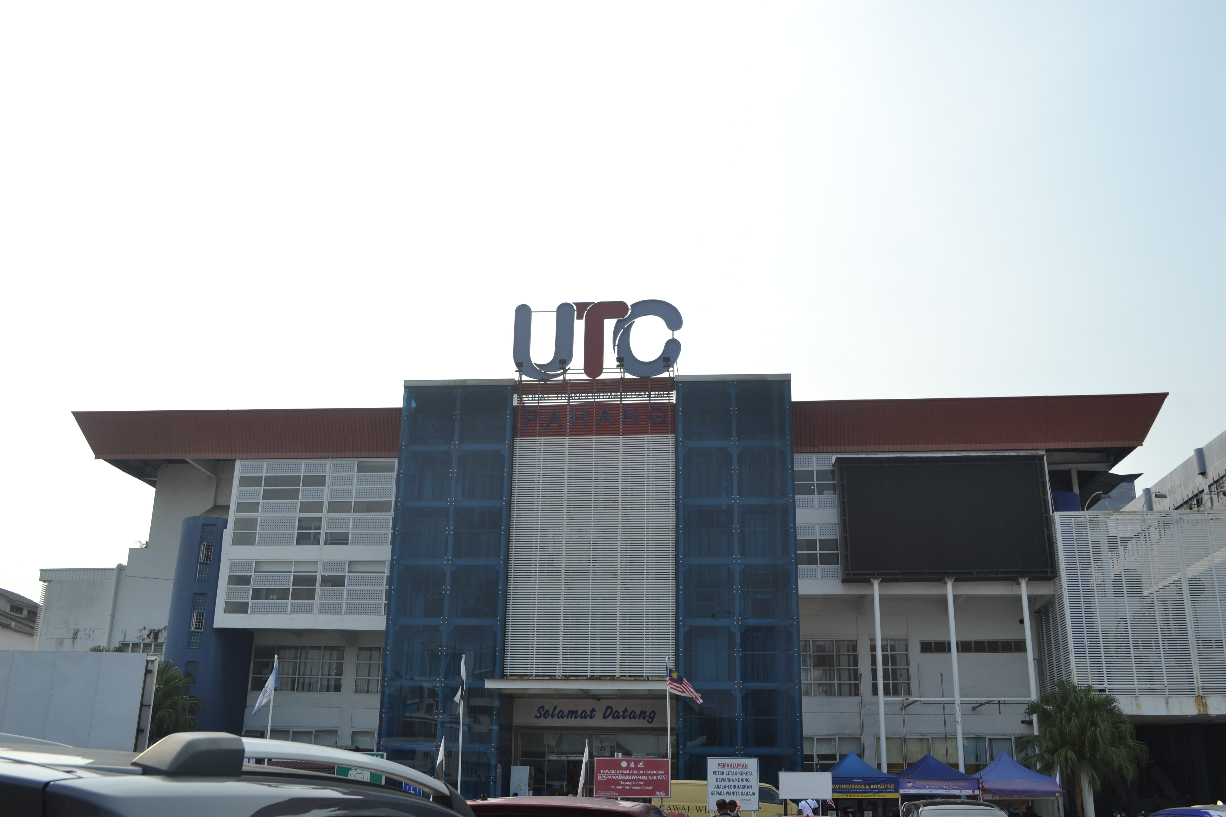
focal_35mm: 33
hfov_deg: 57.2
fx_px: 1124
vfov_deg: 40.0
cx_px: 613
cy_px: 408
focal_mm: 22
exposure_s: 1/250
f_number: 8
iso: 100
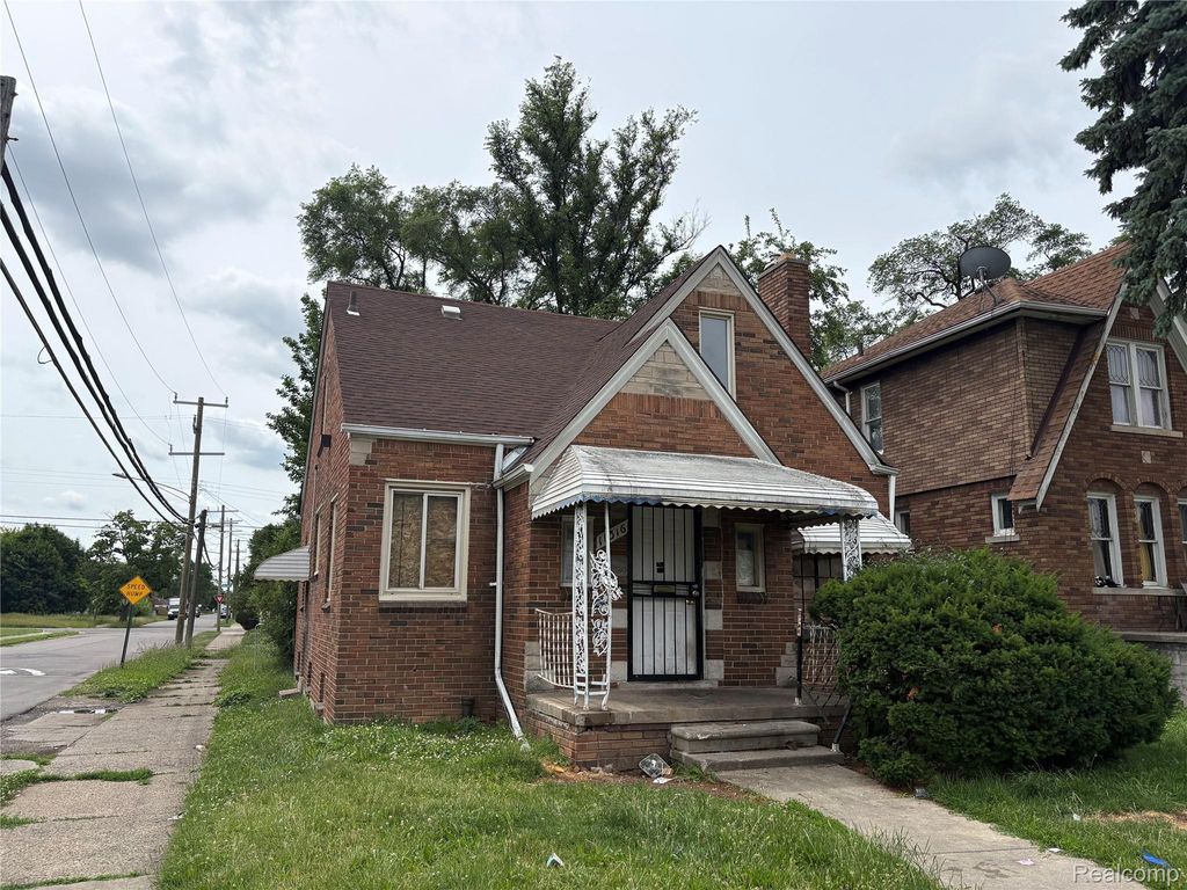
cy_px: 445
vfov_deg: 53.1
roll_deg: -0.1
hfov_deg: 67.3
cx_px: 594
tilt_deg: +10.5
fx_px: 892
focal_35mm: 26
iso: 50
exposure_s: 1/4608
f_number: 1.6
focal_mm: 5.96
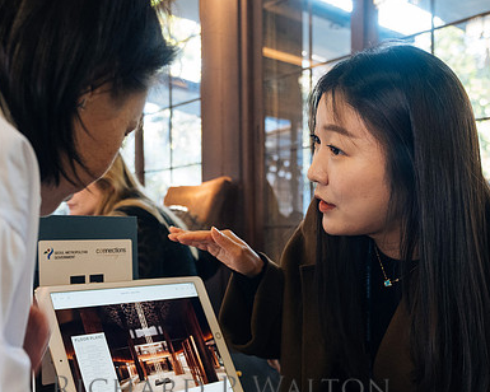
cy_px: 244
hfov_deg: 44.7
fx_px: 595
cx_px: 219
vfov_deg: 36.3
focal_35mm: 41
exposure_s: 1/125
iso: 1600
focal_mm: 19.4
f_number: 3.2
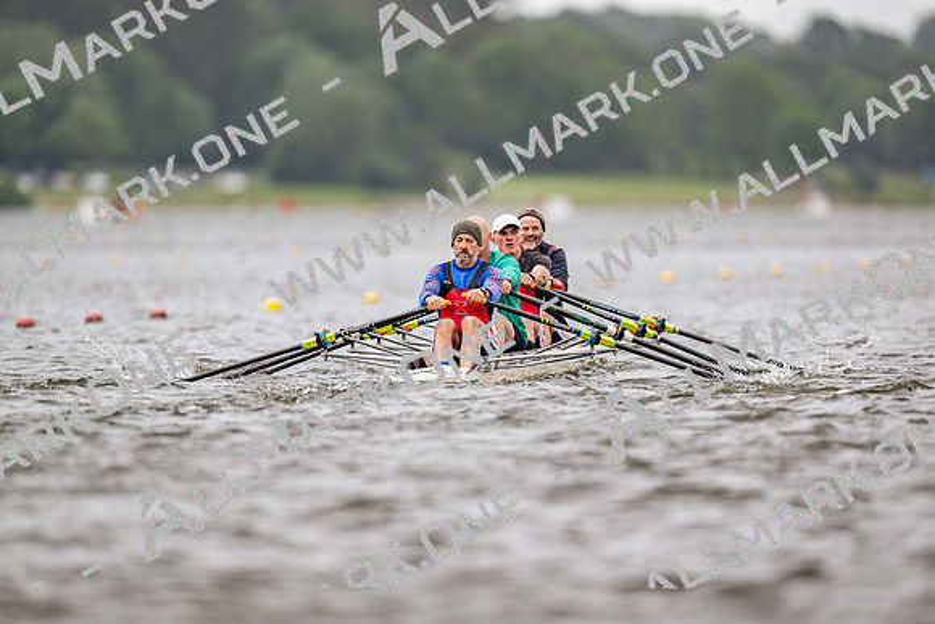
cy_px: 312
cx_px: 468
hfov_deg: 3.4
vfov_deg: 2.3
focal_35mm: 600
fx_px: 15586
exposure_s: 1/2500
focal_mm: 600
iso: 400
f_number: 4
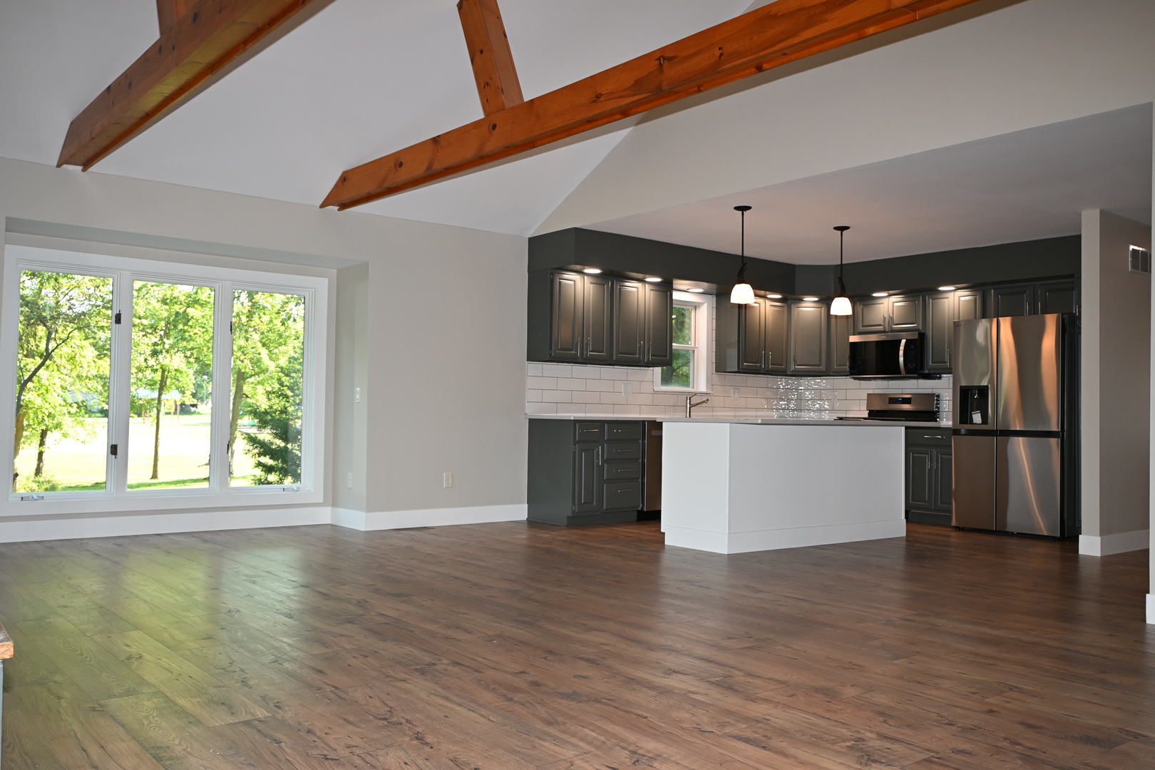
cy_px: 385
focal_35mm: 31
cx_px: 578
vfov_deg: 42.6
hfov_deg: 60.7
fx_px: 986
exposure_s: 1/60
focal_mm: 20.5
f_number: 4.8
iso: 220
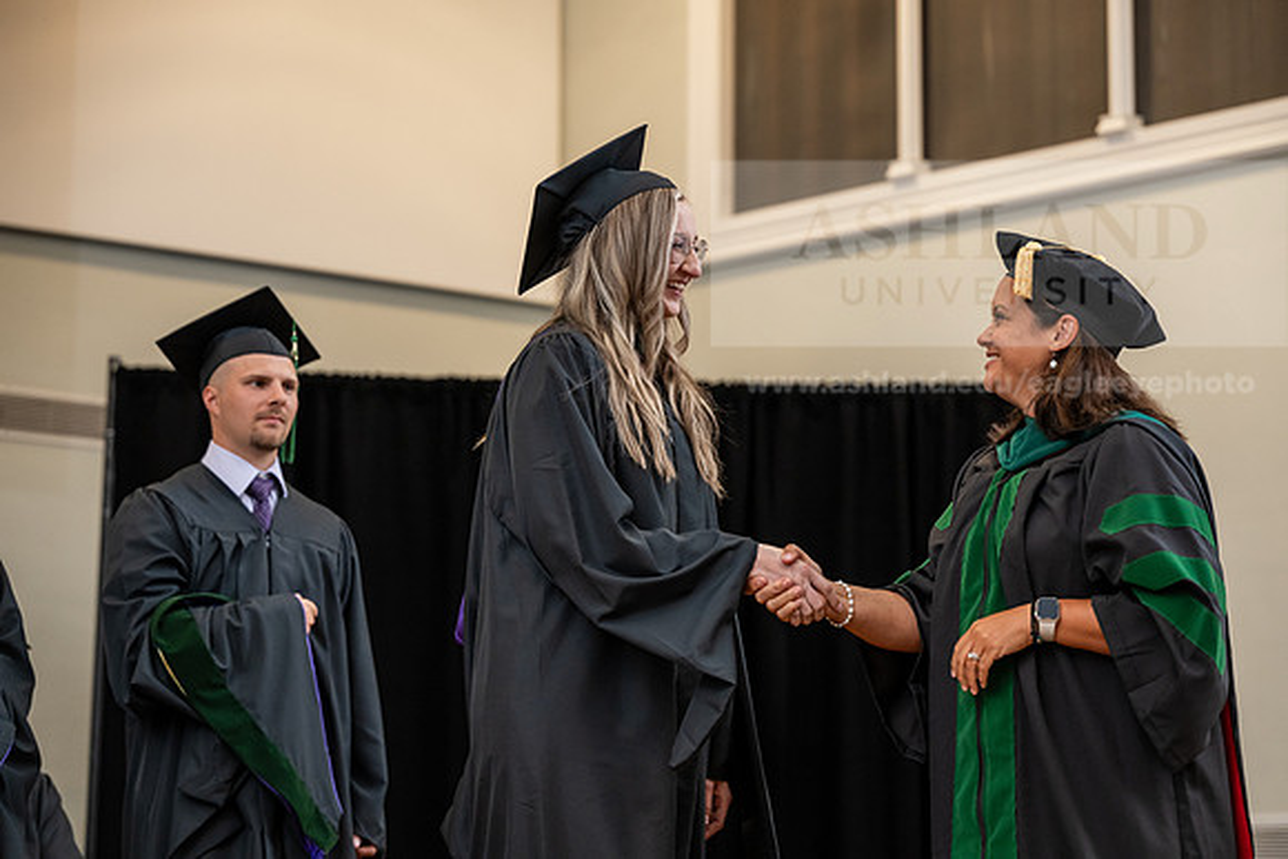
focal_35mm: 99
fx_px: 3543
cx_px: 644
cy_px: 430
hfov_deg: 20.6
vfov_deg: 13.8
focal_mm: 99
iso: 1600
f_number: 3.5
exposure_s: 1/200
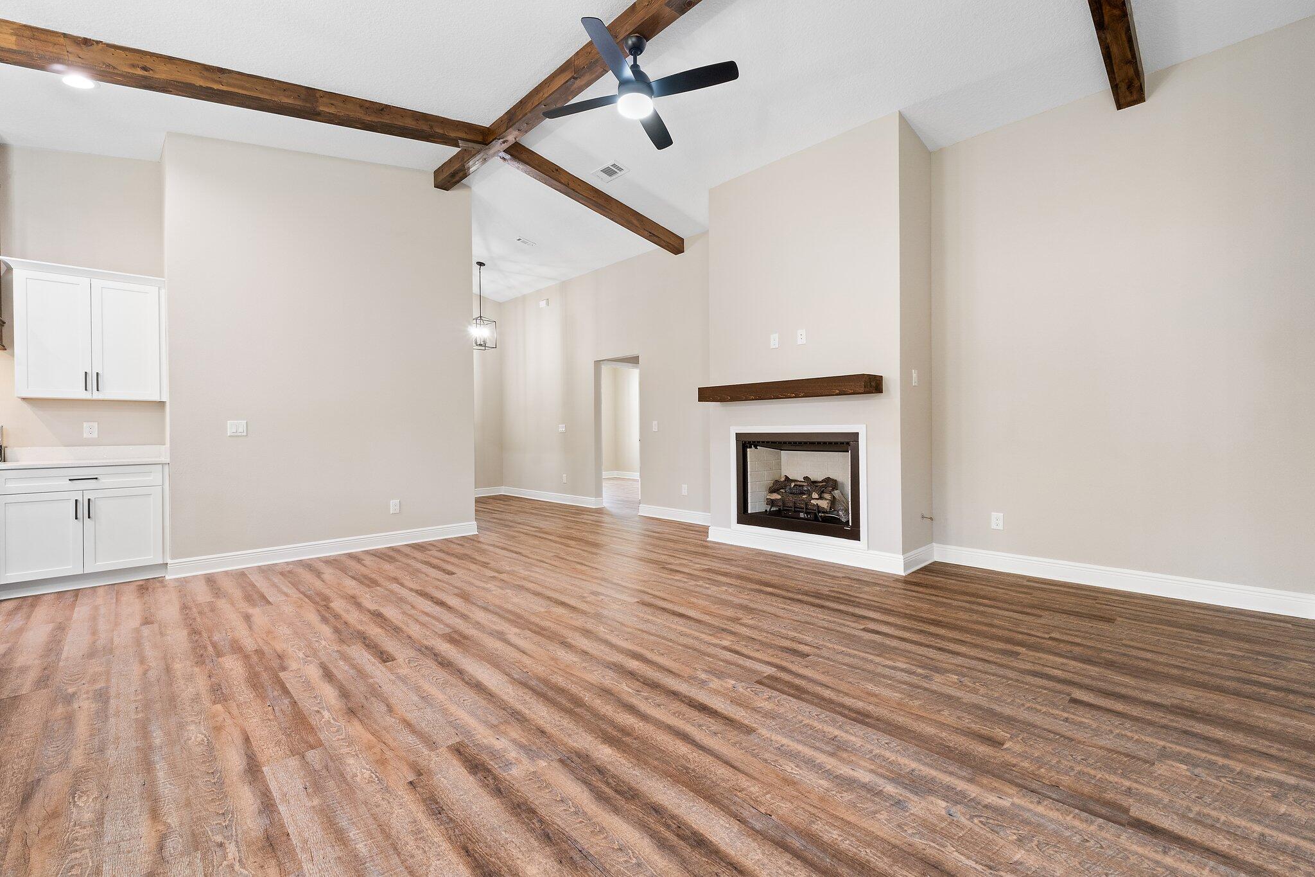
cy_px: 438
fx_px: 548
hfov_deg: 100.4
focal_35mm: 15
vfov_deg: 77.3
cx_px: 658
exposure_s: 1/1.25
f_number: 8
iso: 400
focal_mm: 10
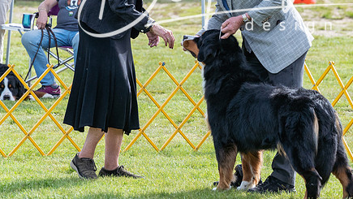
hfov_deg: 5.9
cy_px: 35
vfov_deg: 3.3
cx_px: 228
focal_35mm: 367
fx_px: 3436
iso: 640
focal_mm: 200
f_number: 5.6
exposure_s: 1/1250
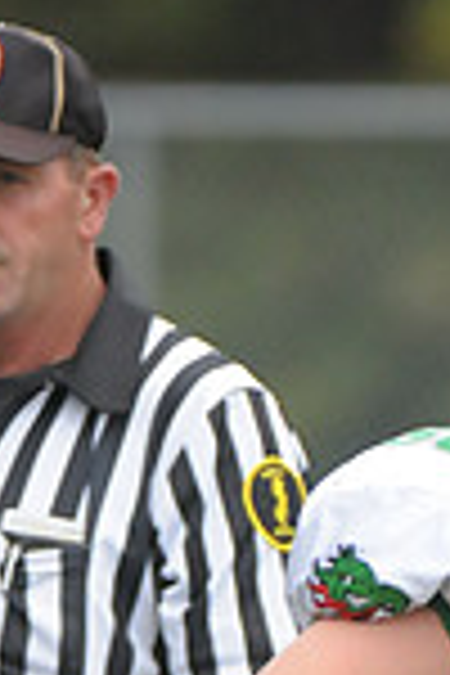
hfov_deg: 0.7
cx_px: 583
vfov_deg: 1.1
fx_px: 35847
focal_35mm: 1912
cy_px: 1215
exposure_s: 1/3200
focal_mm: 330
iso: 1600
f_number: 4
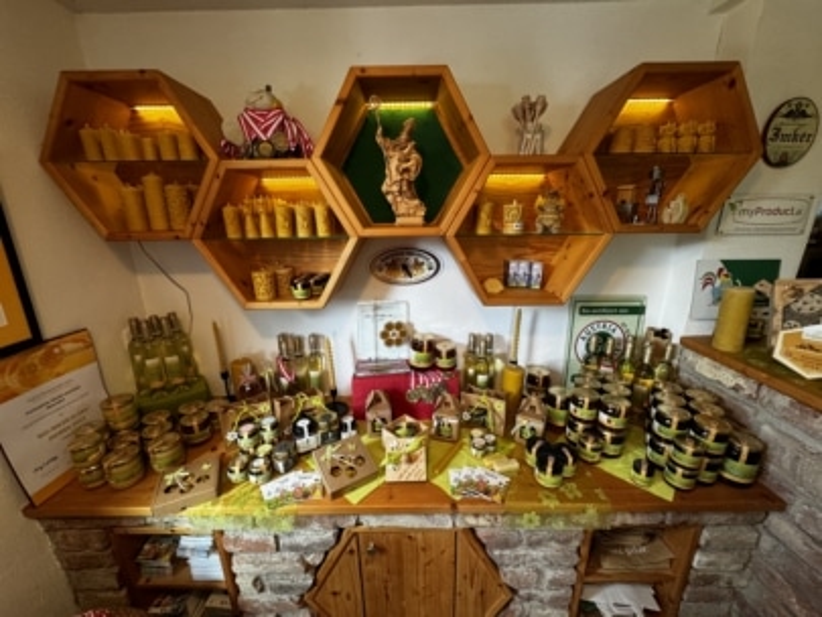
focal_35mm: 14
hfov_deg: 102.0
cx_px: 411
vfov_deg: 85.7
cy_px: 308
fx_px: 333
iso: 320
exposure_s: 1/100
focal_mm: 2.22
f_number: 2.2
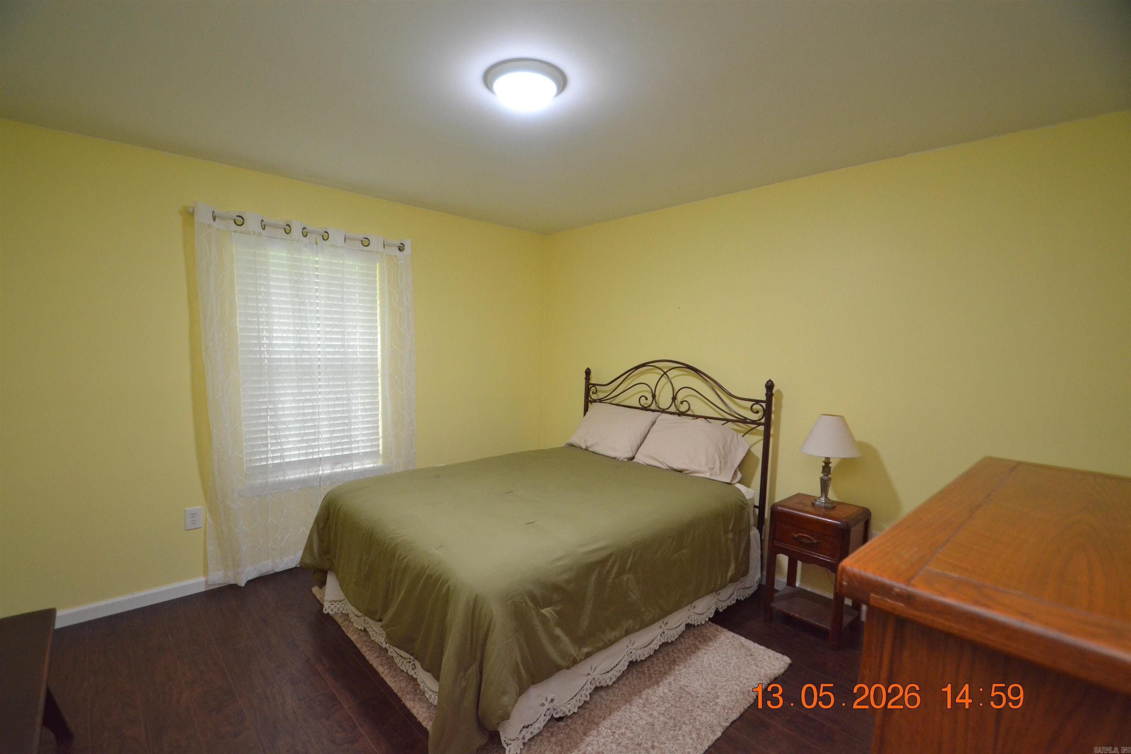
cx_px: 566
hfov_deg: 100.4
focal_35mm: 15
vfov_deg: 77.3
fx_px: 471
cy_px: 377
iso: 1400
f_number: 3.5
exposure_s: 1/60
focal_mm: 10
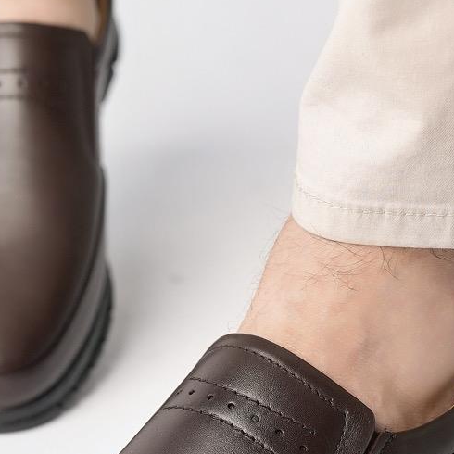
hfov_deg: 11.2
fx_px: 2315
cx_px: 162
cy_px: 116
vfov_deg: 11.2
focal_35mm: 156
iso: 250
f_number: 4
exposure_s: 1/320
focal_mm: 50
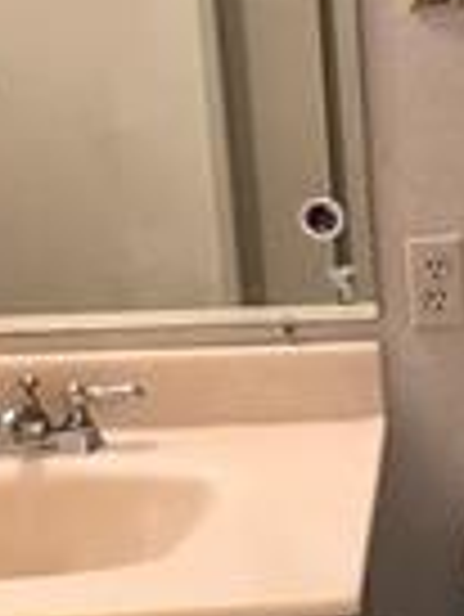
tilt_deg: -16.4
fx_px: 1749
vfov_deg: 19.9
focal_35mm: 98
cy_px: 427
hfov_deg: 14.2
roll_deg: +0.5
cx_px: 680
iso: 40
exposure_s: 1/17
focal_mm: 3.99
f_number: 1.8
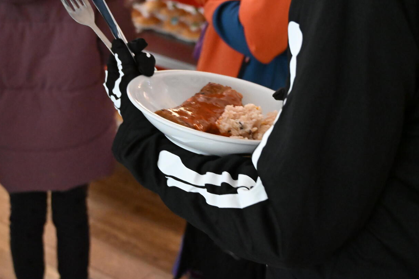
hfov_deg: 31.0
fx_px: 756
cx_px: 207
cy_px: 132
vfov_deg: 20.9
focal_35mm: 65
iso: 10000
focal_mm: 38
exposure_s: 1/125
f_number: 4.2
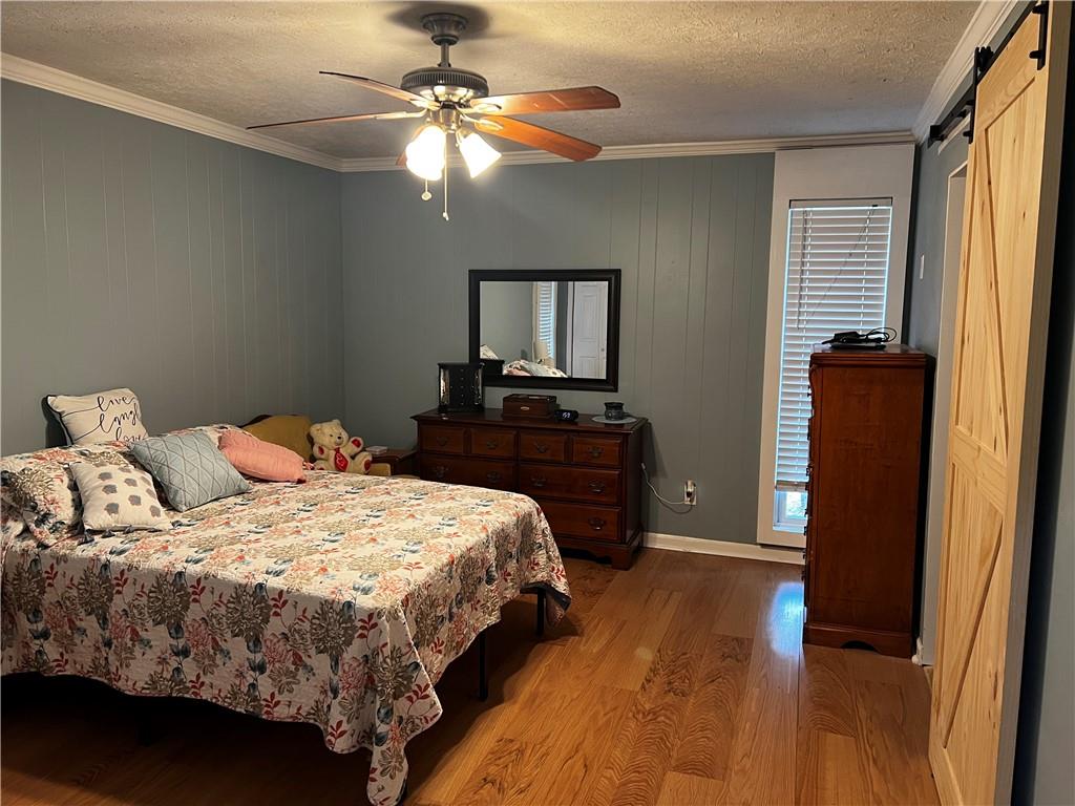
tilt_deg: -6.0
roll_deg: -0.1
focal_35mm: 26
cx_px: 538
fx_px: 807
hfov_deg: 67.3
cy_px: 403
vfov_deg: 53.1
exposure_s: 1/60
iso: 200
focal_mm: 5.7
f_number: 1.5
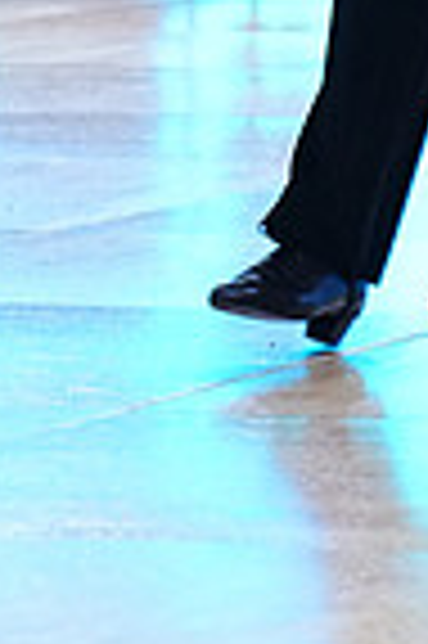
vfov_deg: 4.8
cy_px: -585
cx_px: 741
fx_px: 7633
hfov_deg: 3.2
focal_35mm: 427
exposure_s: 1/250
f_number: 4
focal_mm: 105
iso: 2000
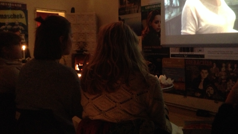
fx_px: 234
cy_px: 43
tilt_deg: +2.3
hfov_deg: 54.0
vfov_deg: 31.7
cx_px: 119
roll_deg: +0.1
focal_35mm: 37
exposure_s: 1/15
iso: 800
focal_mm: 4.12
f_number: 2.4
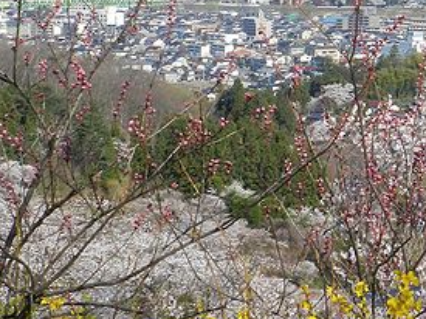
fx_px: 2128
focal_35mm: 173
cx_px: 341
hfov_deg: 11.4
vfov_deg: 8.6
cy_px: 148
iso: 200
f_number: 5
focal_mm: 12.1
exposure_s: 1/800
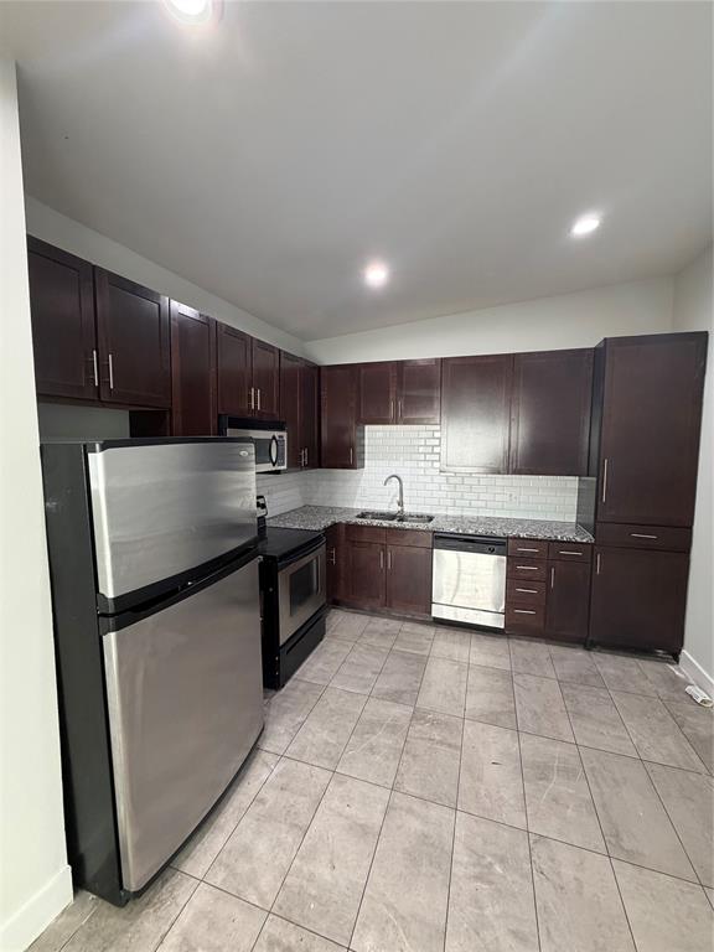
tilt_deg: -5.1
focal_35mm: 14
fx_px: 385
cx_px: 357
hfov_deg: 85.7
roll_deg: +0.1
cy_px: 476
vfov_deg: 102.1
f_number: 2.2
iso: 320
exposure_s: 1/60
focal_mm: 2.22
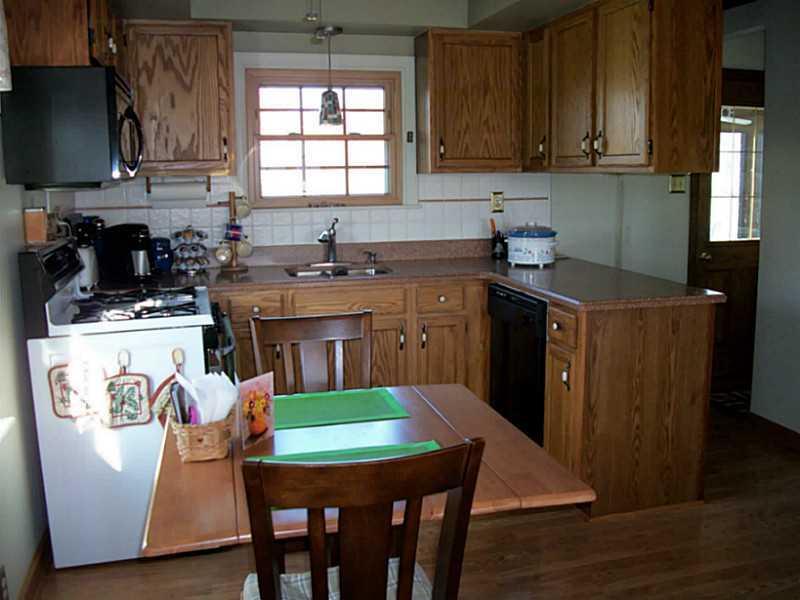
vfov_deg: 44.2
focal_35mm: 32
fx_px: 740
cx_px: 400
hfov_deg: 56.8
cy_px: 300
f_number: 2.9
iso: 160
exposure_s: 1/30
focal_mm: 5.7
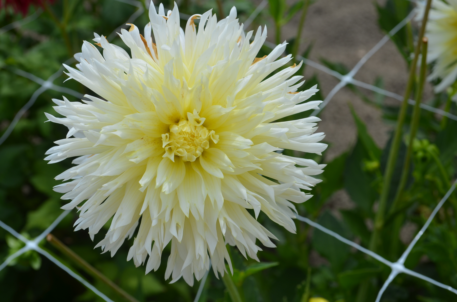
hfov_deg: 33.5
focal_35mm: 60
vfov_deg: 22.5
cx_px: 228
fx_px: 760
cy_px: 151
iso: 100
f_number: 9
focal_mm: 40
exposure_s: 1/320
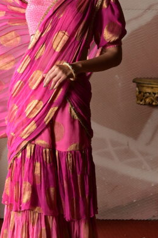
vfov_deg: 9.9
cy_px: 52
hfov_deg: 6.6
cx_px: 13
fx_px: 1372
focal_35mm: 208
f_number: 5.6
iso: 200
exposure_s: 1/160
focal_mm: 85
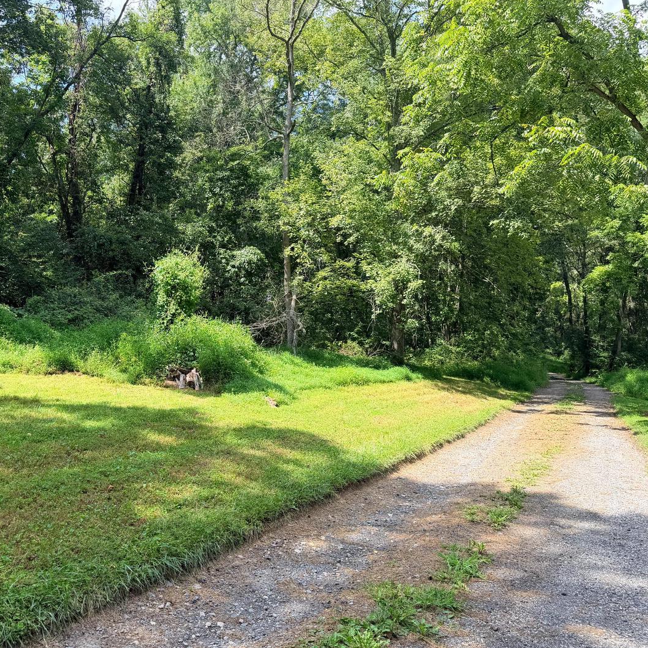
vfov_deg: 55.6
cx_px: 245
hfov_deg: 55.0
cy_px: 319
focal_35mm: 29
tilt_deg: +1.3
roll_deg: +0.4
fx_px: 614
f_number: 1.78
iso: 80
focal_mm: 6.76
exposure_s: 1/1060
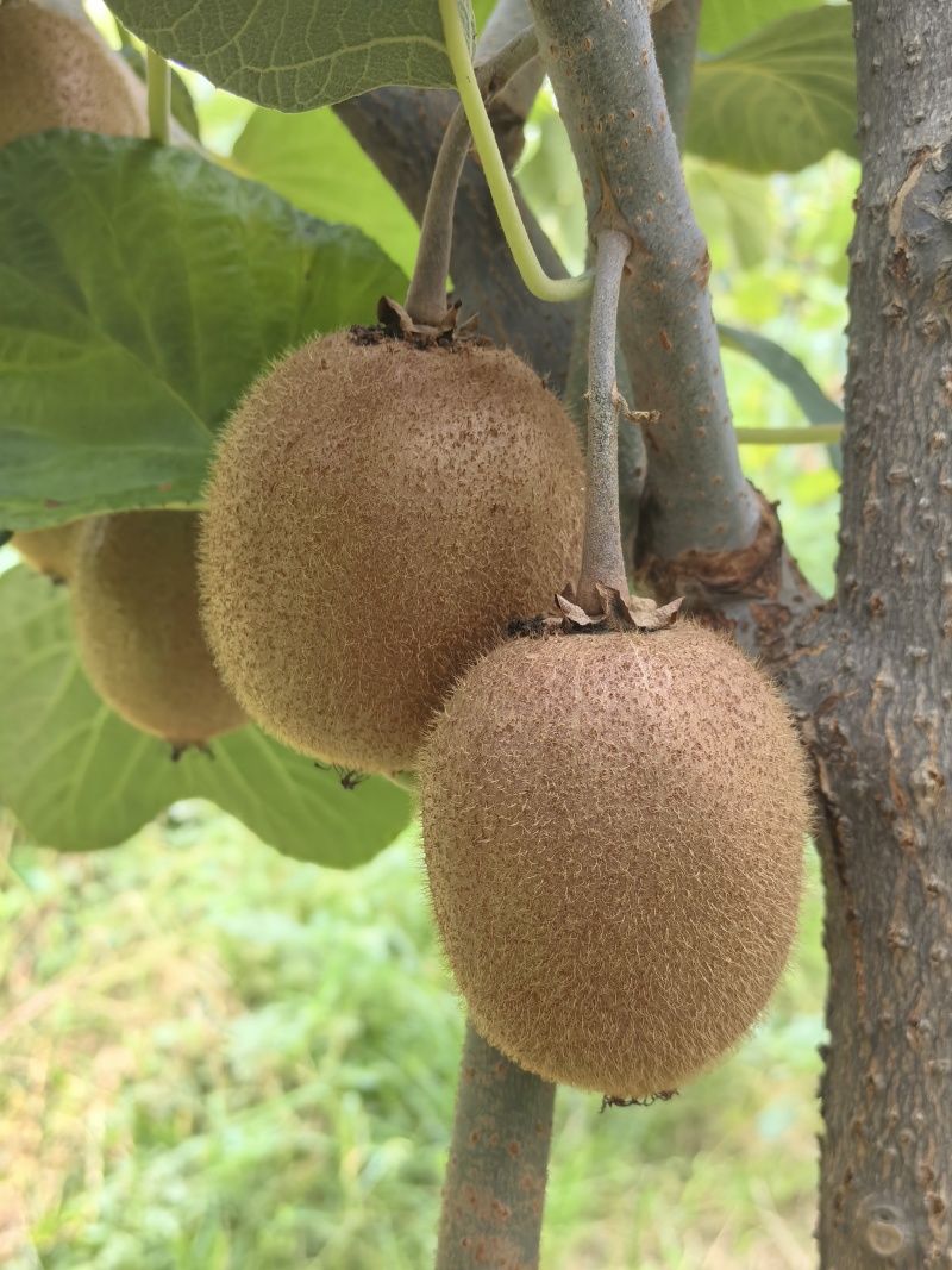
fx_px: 1577
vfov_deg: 43.9
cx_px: 476
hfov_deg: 33.6
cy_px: 635
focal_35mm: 43
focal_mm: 5.75
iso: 50
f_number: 2
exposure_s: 1/139
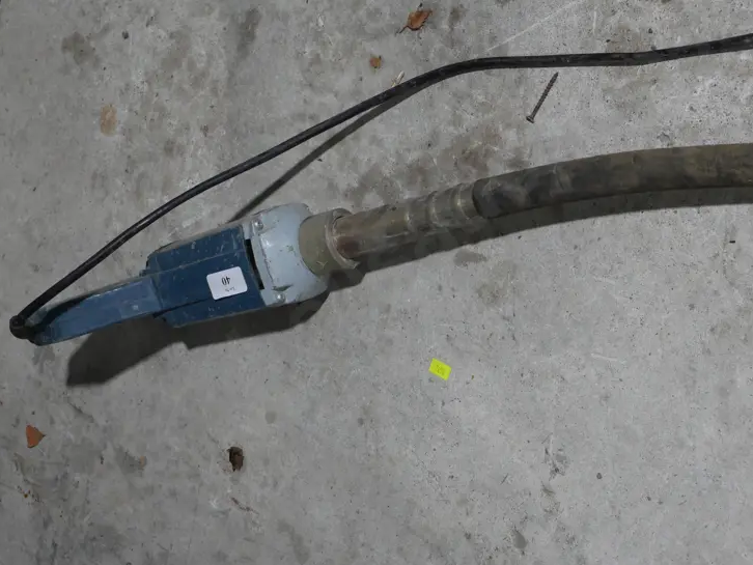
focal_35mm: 79
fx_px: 1719
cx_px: 478
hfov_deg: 24.6
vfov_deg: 18.6
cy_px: 200
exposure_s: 1/60
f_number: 5.3
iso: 500
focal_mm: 28
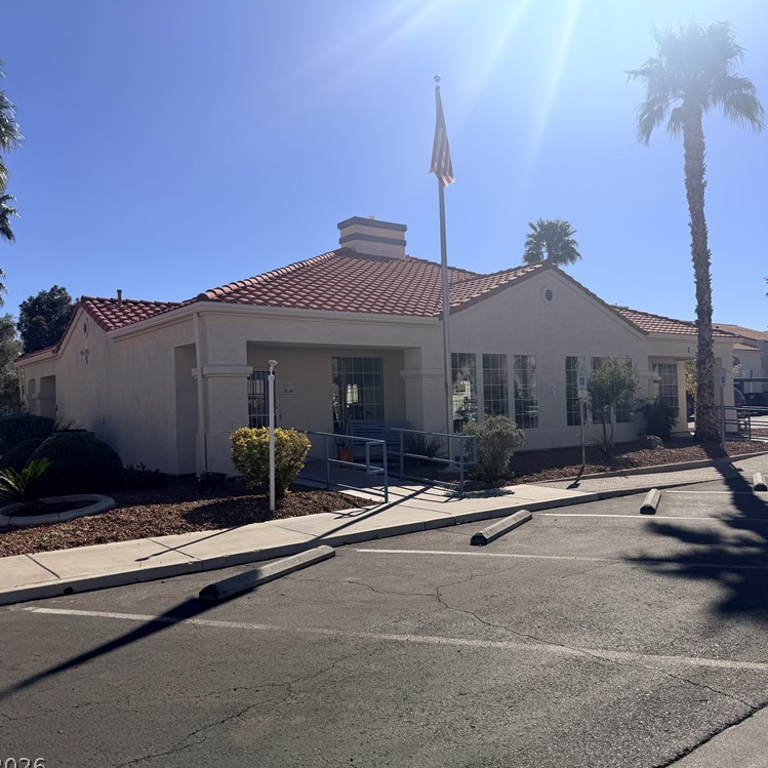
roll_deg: +0.9
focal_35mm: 29
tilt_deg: +3.5
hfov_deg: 55.2
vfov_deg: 55.6
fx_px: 728
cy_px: 390
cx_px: 459
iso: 80
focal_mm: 6.76
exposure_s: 1/9091
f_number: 1.78
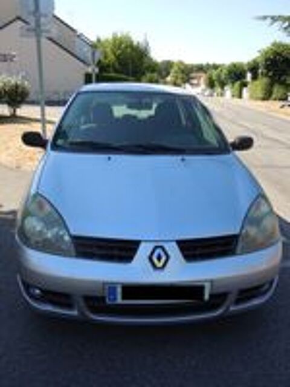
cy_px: 194
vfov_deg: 60.0
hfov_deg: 46.8
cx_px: 145
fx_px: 335
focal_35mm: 30
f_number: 3.5
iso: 100
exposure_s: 1/400
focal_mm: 5.4
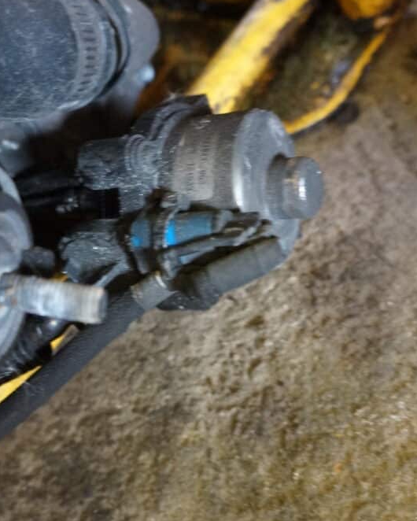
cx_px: 173
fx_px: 705
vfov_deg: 40.5
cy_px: 271
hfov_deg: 32.9
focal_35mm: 46
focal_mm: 21
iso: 3200
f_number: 4
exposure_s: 1/40
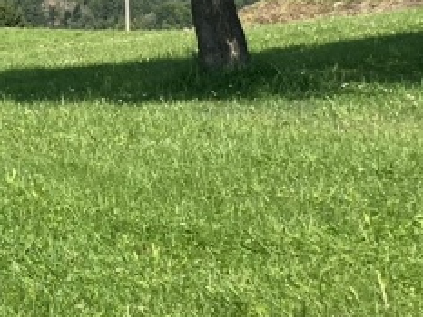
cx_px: -483
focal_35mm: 144
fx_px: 1761
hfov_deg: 11.9
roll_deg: -1.9
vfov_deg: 9.9
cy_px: -183
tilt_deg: +6.8
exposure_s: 1/917
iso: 32
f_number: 1.8
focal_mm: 3.99
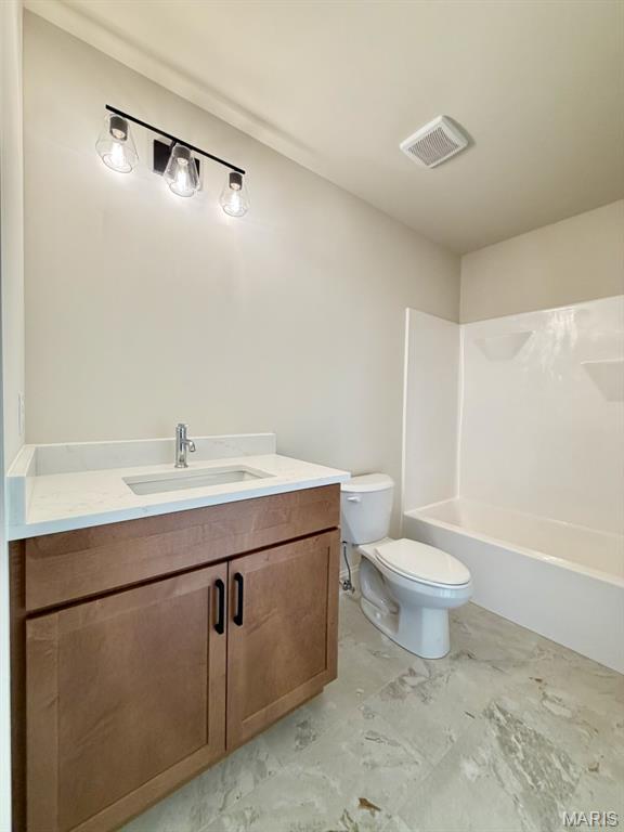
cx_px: 312
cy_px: 416
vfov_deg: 102.1
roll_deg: -1.1
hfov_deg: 85.7
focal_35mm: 14
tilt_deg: -2.2
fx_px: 336
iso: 250
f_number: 2.2
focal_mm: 2.22
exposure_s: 1/60
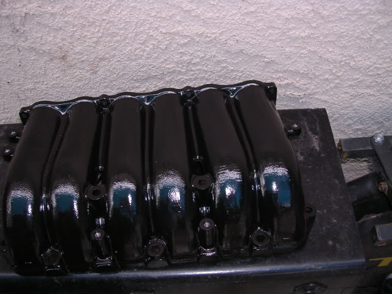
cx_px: 196
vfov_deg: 37.7
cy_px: 147
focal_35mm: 38
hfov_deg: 49.0
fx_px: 430
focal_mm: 5.8
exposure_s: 1/60.1
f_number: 2.8
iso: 100
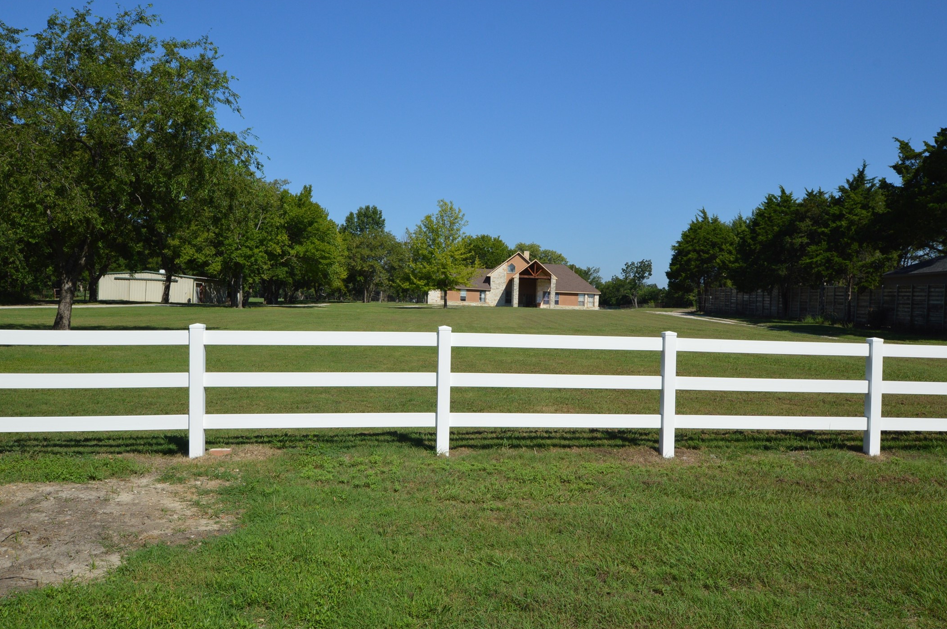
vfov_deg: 42.2
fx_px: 815
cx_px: 478
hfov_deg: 60.3
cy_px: 320
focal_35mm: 31
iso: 320
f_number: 11
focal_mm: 20
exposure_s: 1/500
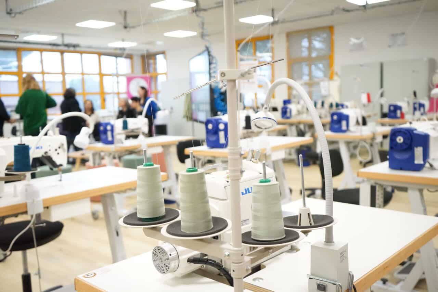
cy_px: 146
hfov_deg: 54.4
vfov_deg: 37.8
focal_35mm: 35
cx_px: 219
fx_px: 426
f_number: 4
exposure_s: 1/800
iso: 12800
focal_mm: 35
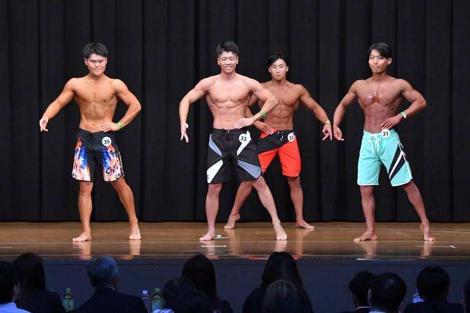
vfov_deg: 7.9
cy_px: 156
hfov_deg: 11.8
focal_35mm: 174
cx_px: 235
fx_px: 2271
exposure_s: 1/400
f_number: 5.6
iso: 8000
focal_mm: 116
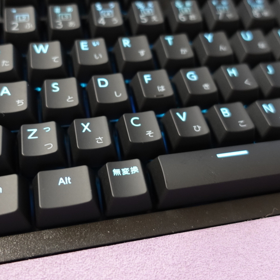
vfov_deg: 43.6
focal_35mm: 38
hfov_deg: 43.8
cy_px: 110
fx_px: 348
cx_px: 127
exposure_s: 1/30
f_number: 1.8
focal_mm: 8.8
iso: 800
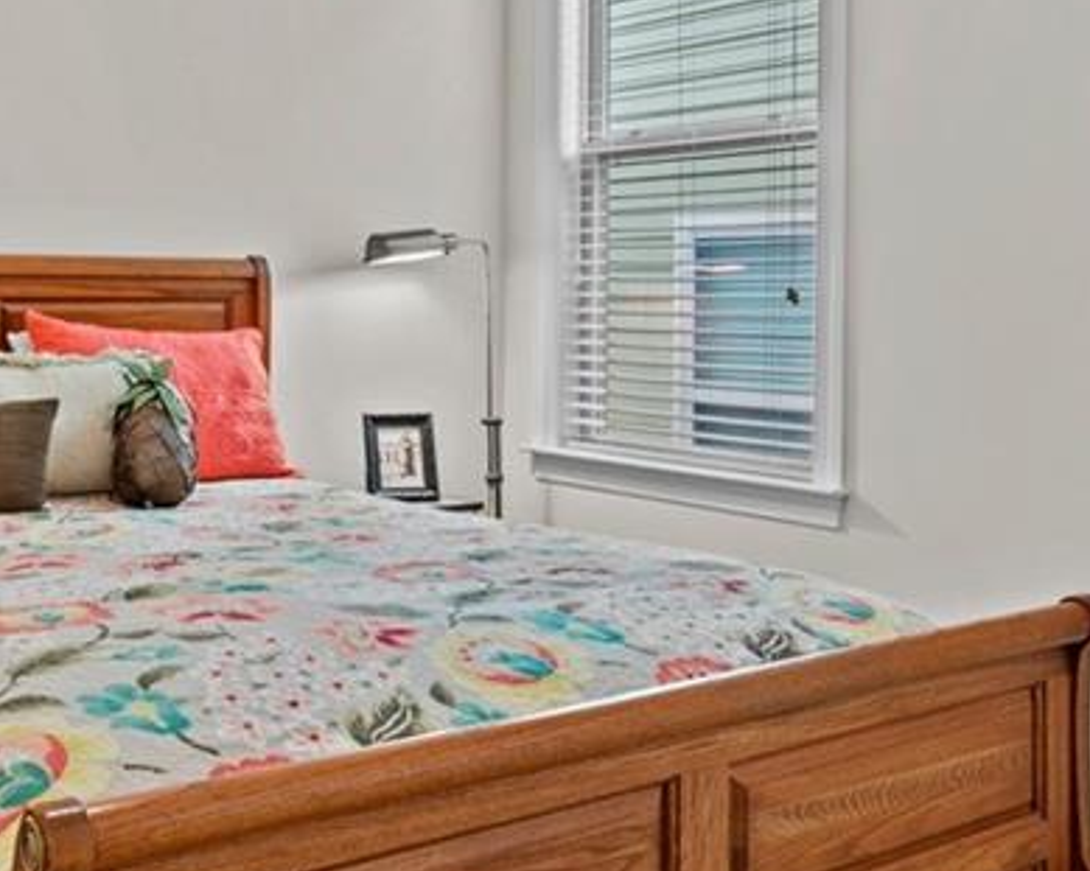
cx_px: 266
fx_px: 1355
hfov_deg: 42.4
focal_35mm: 42
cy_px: 290
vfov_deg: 35.3
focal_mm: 17
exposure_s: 5
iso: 100
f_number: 10
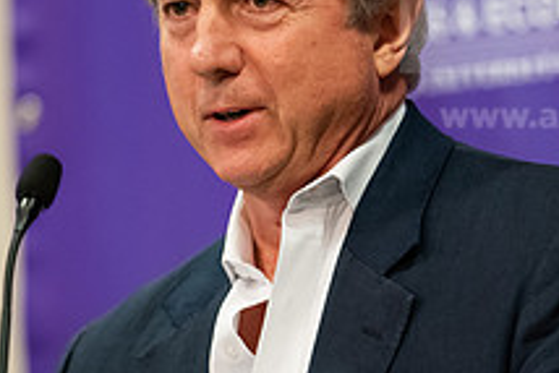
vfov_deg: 1.7
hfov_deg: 2.5
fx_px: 12648
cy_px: 171
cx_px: 321
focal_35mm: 814
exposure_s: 1/200
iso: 2500
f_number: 2.8
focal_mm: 300
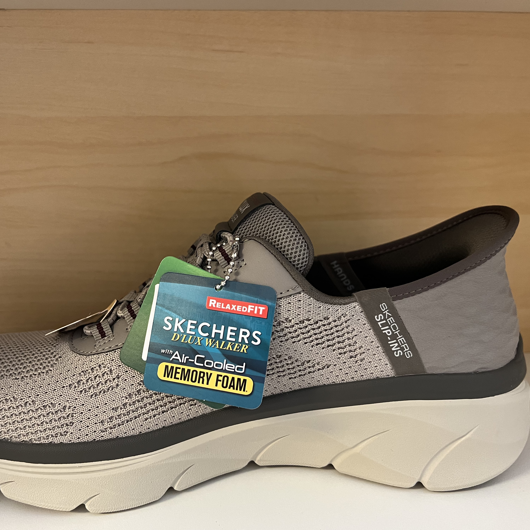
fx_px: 537
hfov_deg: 52.2
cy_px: 268
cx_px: 215
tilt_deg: -16.8
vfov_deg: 52.5
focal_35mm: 31
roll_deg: +0.1
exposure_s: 1/50
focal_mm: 5.7
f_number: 1.5
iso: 200
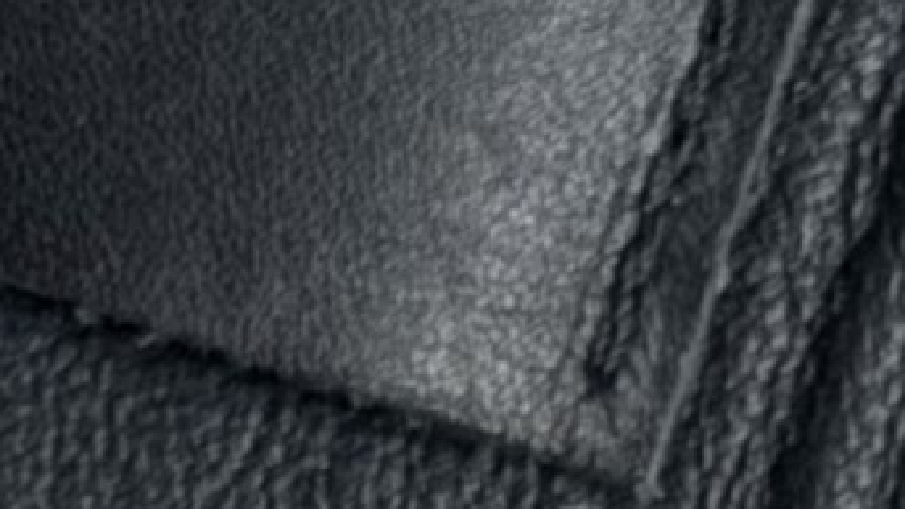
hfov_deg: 7.1
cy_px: 2149
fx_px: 7032
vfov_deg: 3.9
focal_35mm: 293
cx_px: -786
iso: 100
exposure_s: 1/200
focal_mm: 6.76
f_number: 1.78
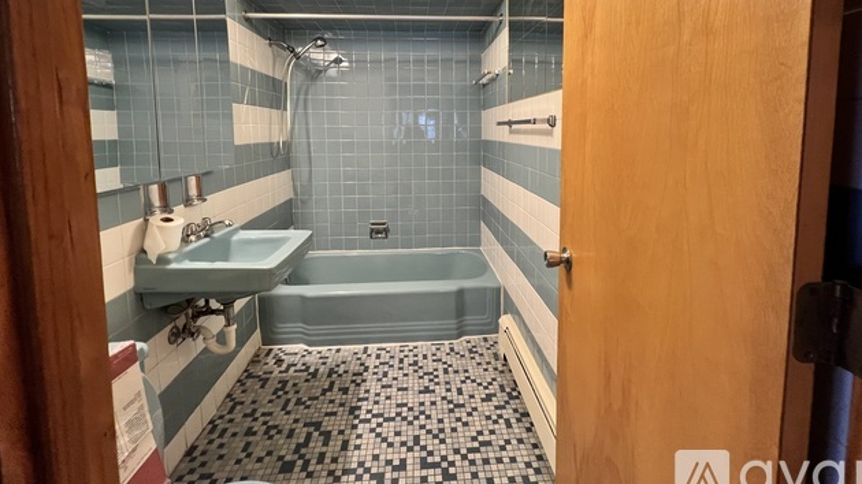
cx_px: 440
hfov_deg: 103.0
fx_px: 343
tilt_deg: -5.6
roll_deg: +0.0
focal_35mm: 15
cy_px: 163
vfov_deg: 68.6
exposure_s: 1/60
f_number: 1.8
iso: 250
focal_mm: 1.57
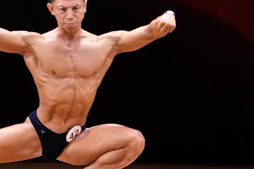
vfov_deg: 2.3
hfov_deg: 3.5
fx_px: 4133
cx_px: 27
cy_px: 58
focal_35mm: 586
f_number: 5.6
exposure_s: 1/400
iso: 4000
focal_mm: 190
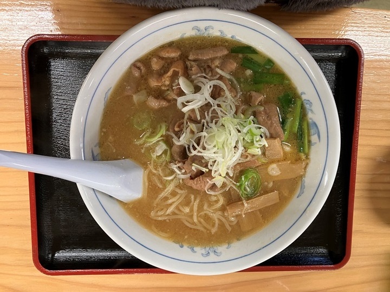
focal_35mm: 28
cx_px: 195
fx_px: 315
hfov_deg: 63.4
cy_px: 146
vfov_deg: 49.7
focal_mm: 3.99
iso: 125
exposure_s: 1/50
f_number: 1.8
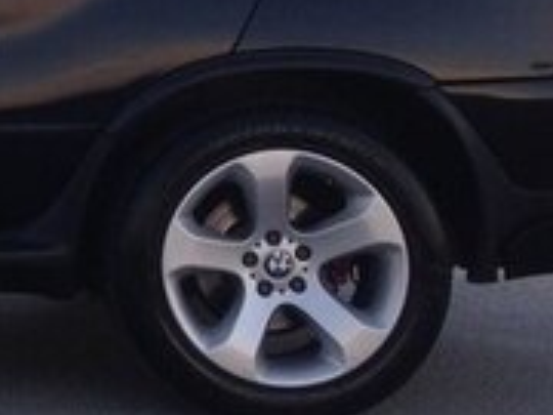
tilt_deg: +0.2
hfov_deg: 14.9
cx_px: -326
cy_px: 8
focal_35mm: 121
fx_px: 1933
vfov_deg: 12.1
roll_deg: -1.5
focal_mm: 4.12
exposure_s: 1/138
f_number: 2.4
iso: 50
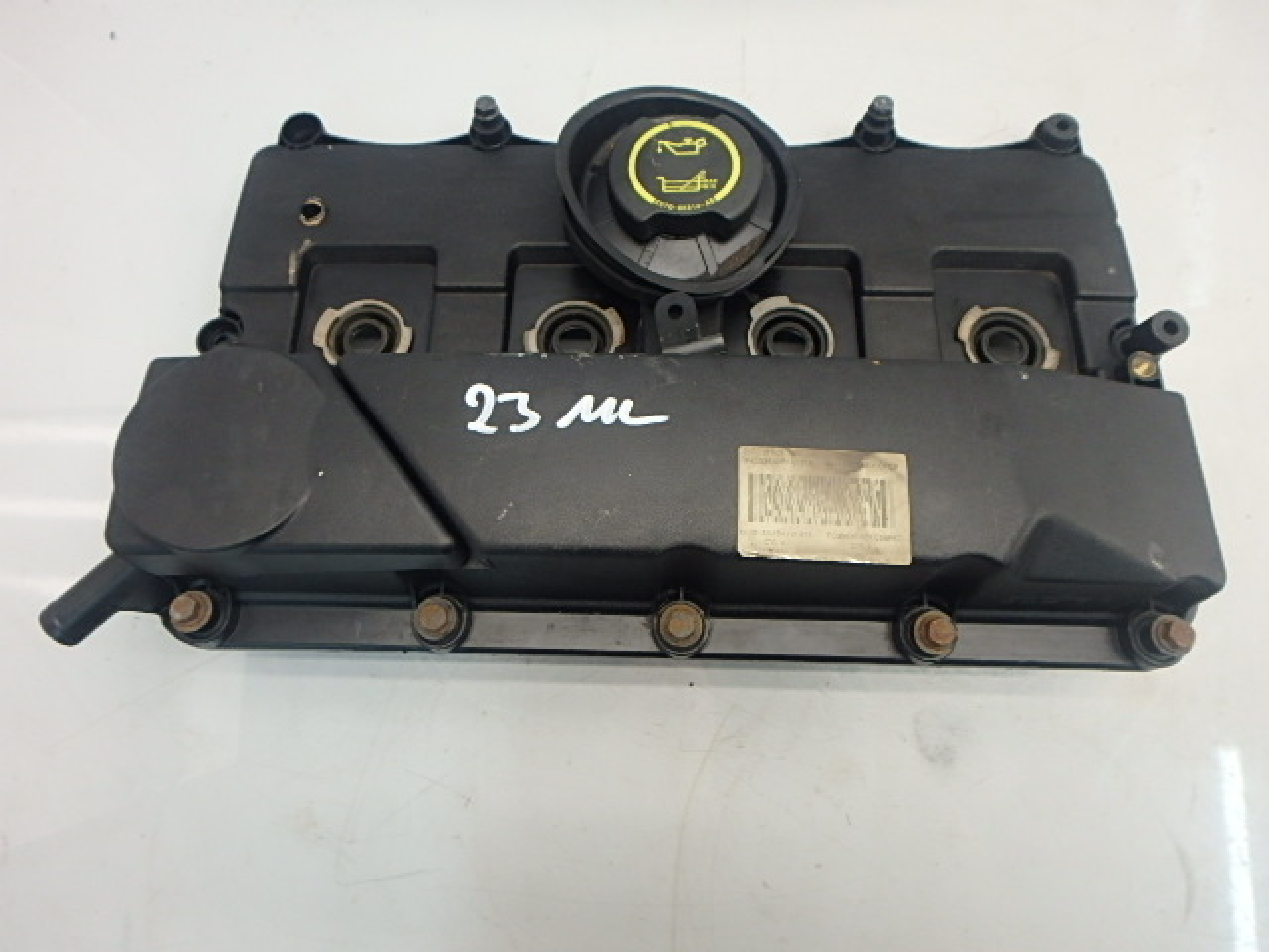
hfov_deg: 79.0
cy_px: 476
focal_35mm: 21
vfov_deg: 63.4
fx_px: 770
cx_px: 634
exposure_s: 1/40
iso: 200
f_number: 3.5
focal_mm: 3.7
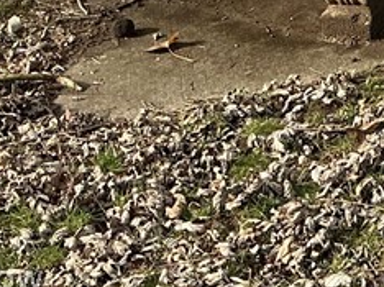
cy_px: -325
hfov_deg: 13.7
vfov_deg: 10.5
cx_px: 714
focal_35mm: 127
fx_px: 1407
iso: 25
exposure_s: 1/642
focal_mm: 3
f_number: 1.8
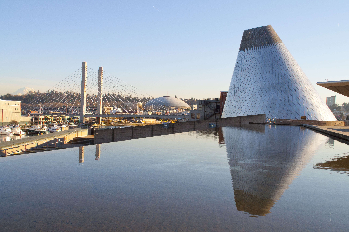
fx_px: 349
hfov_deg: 53.2
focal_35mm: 36
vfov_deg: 36.8
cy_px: 116
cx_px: 174
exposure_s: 1/500
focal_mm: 24
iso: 400
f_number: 11
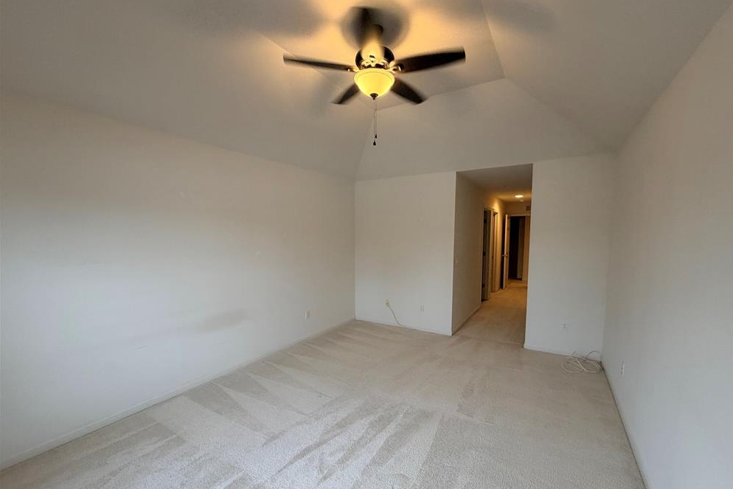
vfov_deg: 77.2
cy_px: 263
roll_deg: +0.6
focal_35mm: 15
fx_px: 305
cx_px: 377
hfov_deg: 100.4
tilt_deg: -5.0
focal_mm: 2.22
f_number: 2.2
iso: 200
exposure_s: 1/60
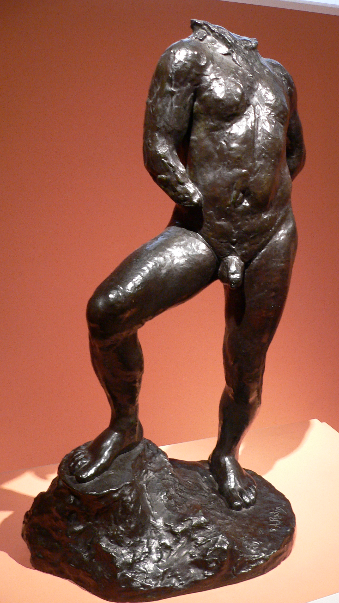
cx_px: 191
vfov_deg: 50.5
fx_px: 639
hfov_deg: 29.7
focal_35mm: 40
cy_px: 307
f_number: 2.8
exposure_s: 1/20
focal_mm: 6
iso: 200
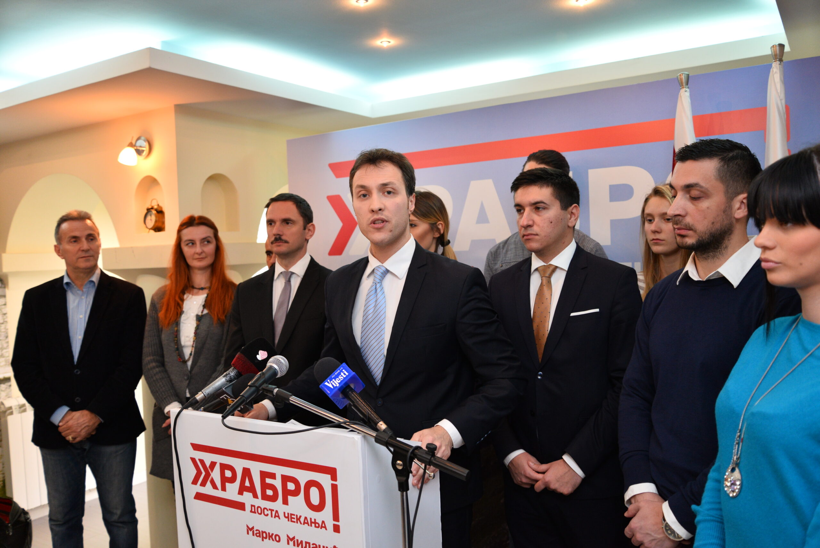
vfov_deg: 42.4
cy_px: 274
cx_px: 410
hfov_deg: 60.3
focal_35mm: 31
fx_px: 706
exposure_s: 1/80
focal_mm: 31
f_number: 4.5
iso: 800
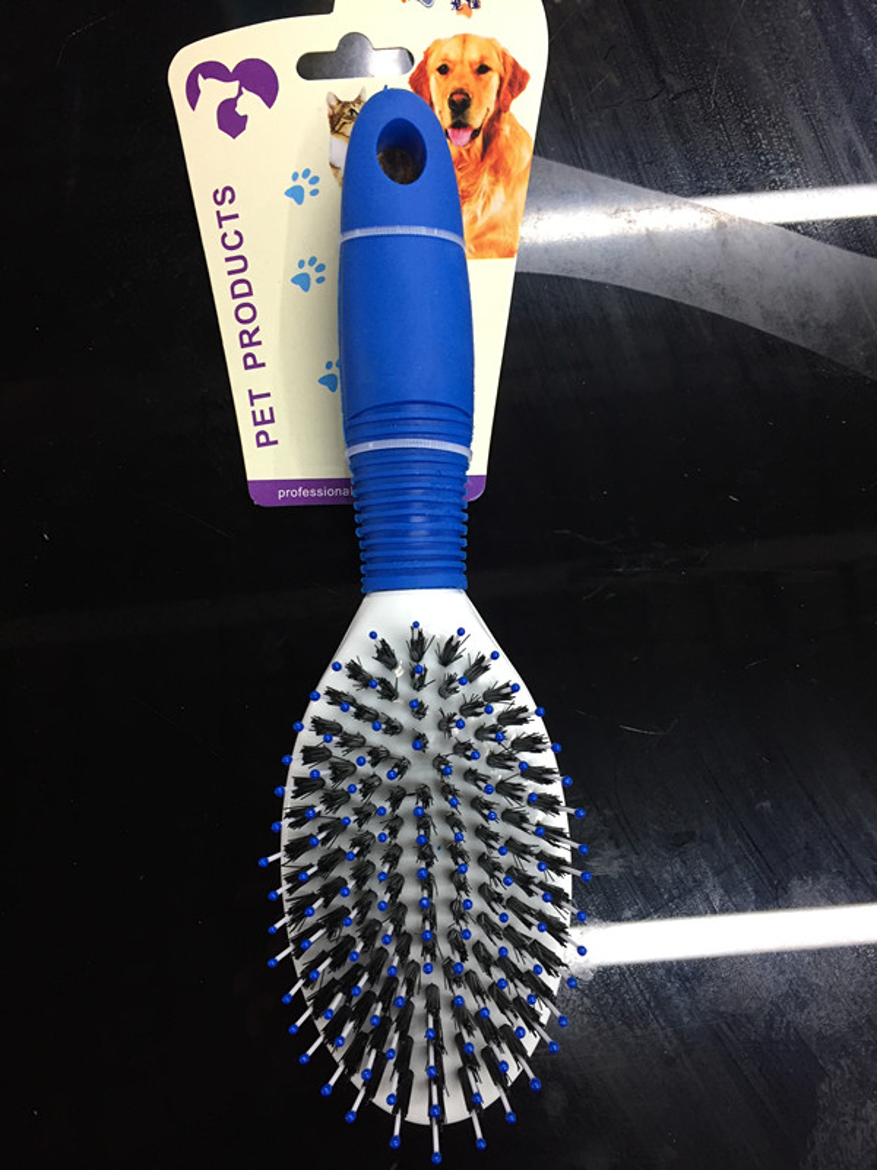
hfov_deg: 48.2
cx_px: 438
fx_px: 980
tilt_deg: -80.6
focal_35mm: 29
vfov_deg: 61.7
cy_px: 585
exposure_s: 1/33
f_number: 2.2
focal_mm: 4.15
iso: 160
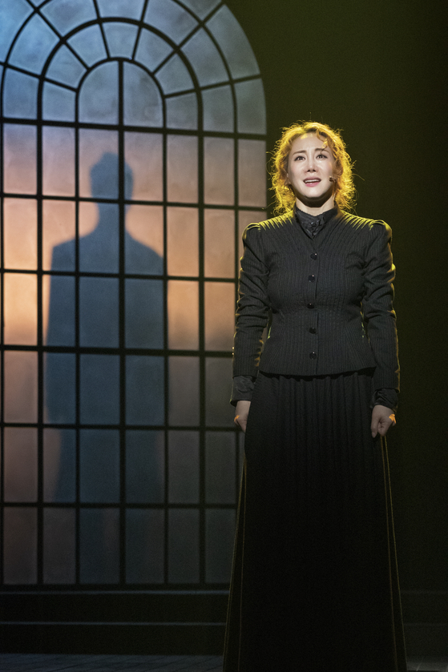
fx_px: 2801
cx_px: 224
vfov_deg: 13.7
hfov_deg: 9.1
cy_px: 336
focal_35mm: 150
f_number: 5.6
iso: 8000
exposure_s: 1/125
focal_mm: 100
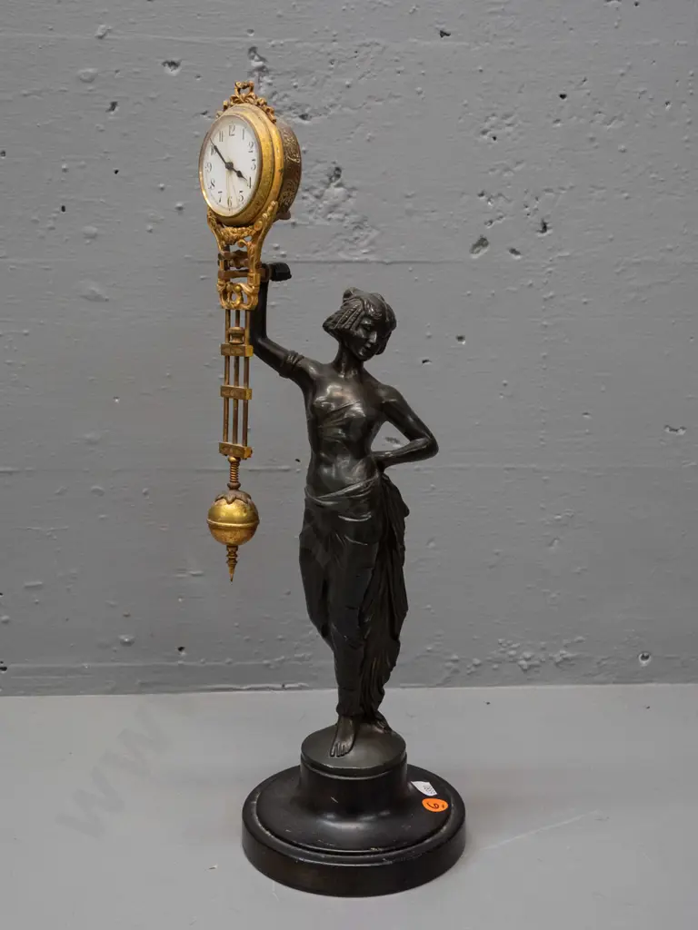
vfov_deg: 42.9
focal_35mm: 44
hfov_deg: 32.9
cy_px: 465
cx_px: 349
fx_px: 1183
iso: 3200
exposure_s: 1/160
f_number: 5.6
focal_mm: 22
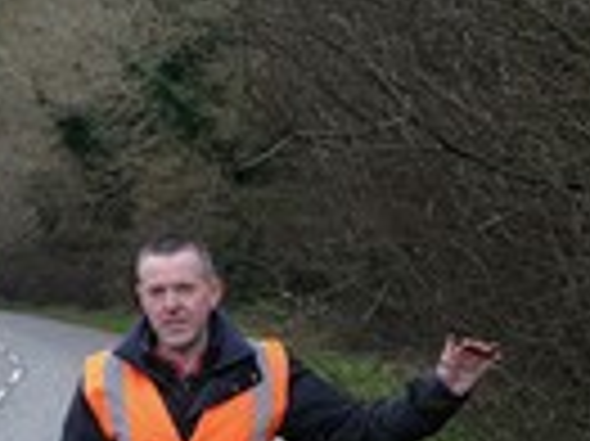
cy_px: 351
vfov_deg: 10.5
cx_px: 68
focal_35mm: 141
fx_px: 2401
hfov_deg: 13.9
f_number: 5.6
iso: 400
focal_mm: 21.4
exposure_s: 1/340
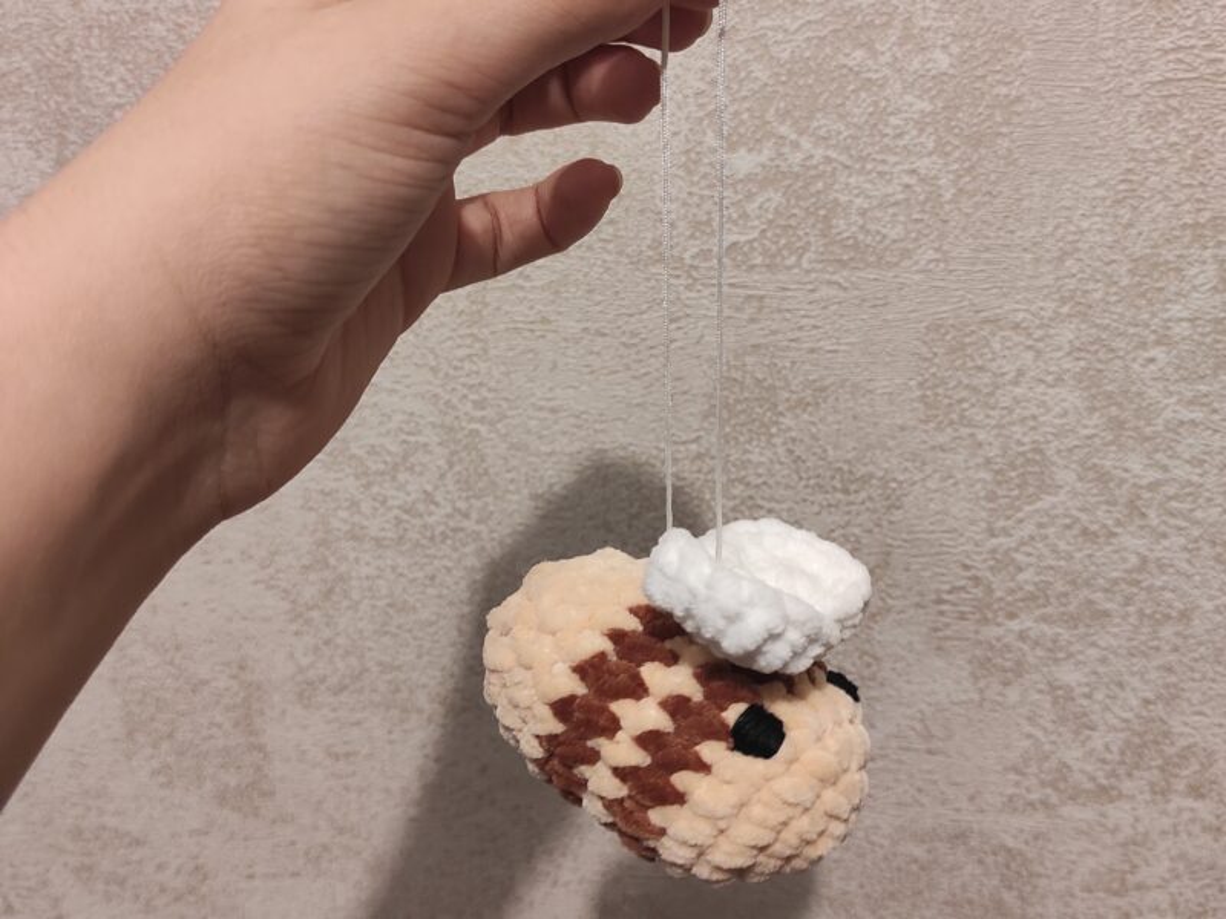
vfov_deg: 54.9
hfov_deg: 69.4
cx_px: 613
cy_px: 460
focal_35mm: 25
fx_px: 885
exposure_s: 1/30
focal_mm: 5.43
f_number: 1.89
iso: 552
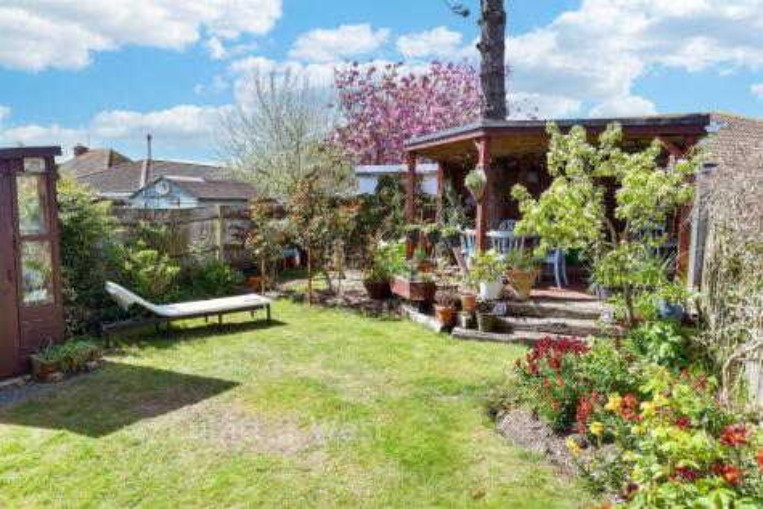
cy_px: 254
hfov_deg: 71.5
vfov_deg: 51.3
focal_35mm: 25
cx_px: 382
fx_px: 530
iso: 200
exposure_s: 1/400
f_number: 8
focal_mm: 17
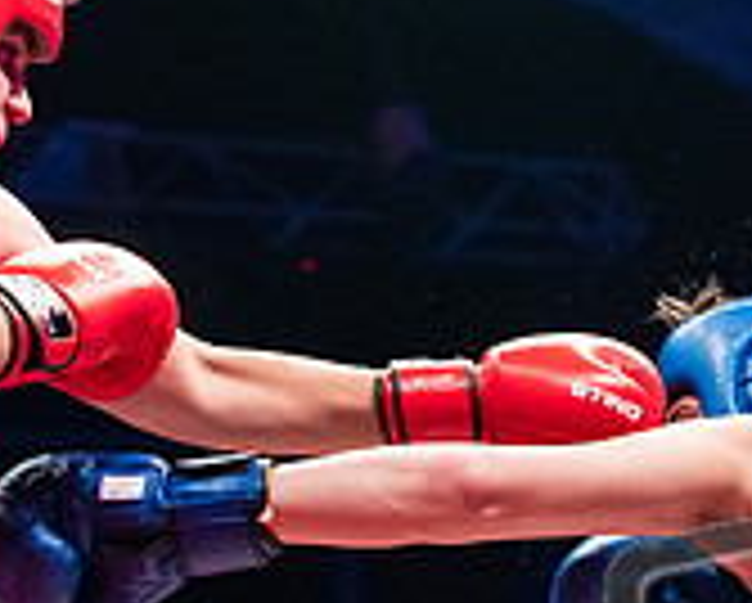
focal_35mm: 163
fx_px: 3632
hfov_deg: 11.8
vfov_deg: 9.4
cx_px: 617
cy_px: 619
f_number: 2.8
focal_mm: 50
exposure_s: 1/1000
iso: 4000
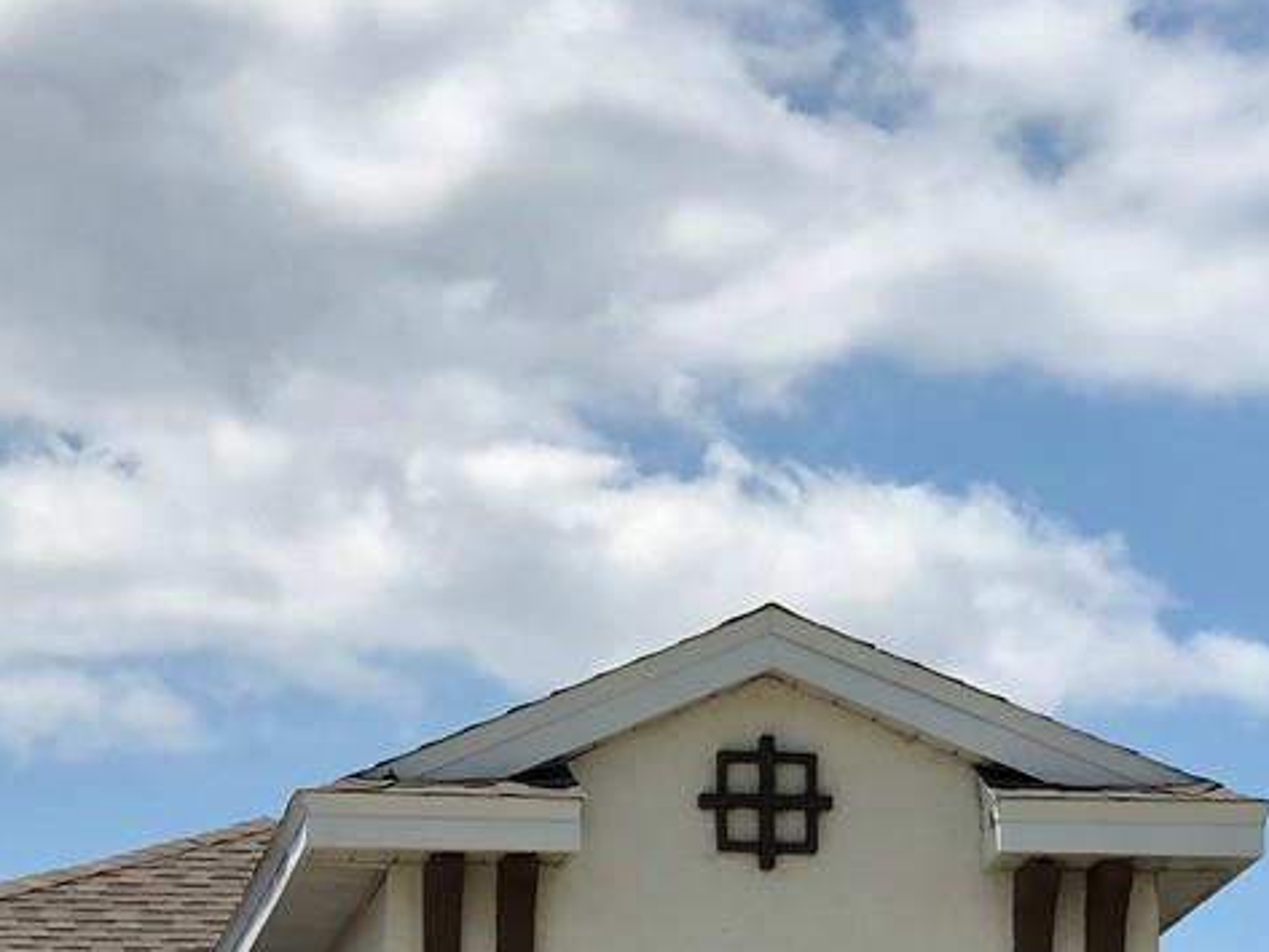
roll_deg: +0.8
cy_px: 1472
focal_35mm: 176
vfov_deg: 8.2
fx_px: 6454
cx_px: 292
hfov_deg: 11.2
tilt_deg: +5.5
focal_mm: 6
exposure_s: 1/714
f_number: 2.4
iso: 16
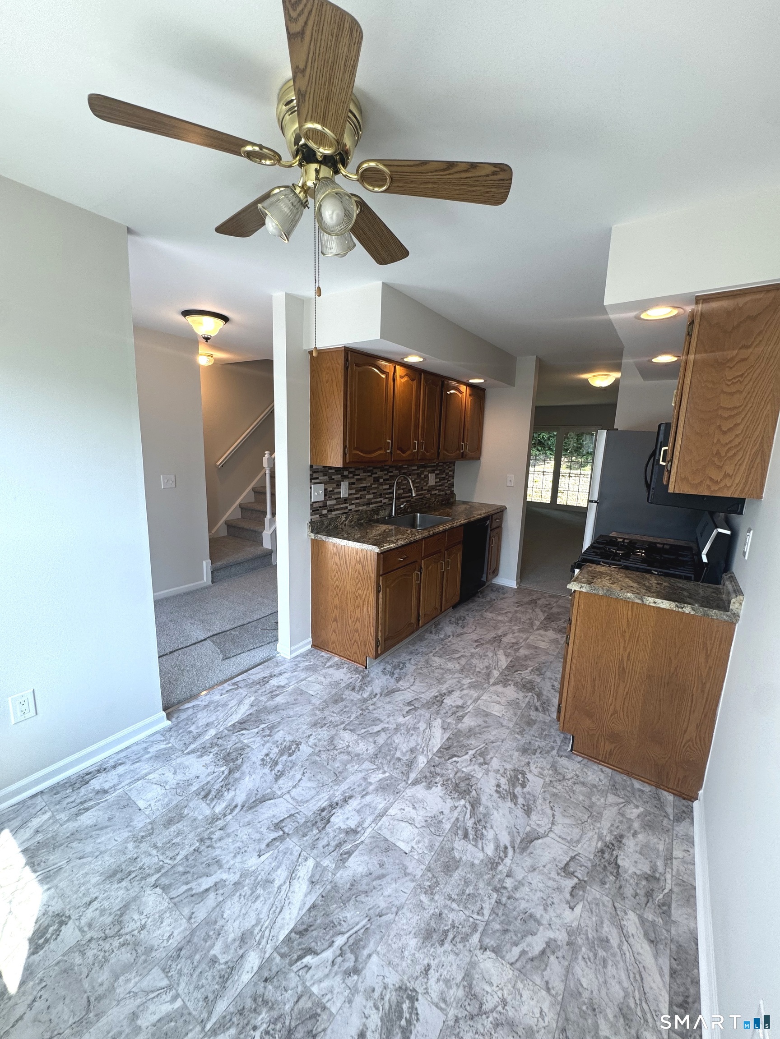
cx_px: 390
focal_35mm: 14
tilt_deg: -11.2
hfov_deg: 85.7
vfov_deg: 102.1
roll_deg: -1.5
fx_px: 421
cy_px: 520
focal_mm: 2.22
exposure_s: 1/120
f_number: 2.2
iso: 80
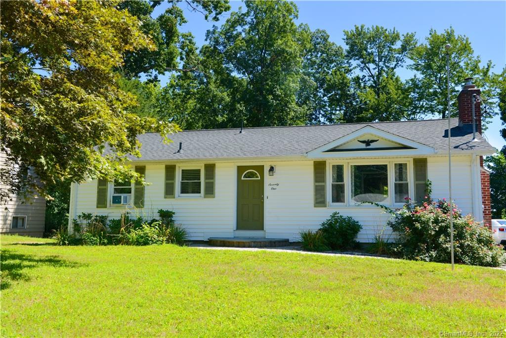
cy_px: 169
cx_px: 253
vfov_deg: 38.9
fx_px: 478
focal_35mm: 34
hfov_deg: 55.8
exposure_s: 1/800
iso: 640
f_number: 9
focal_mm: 34
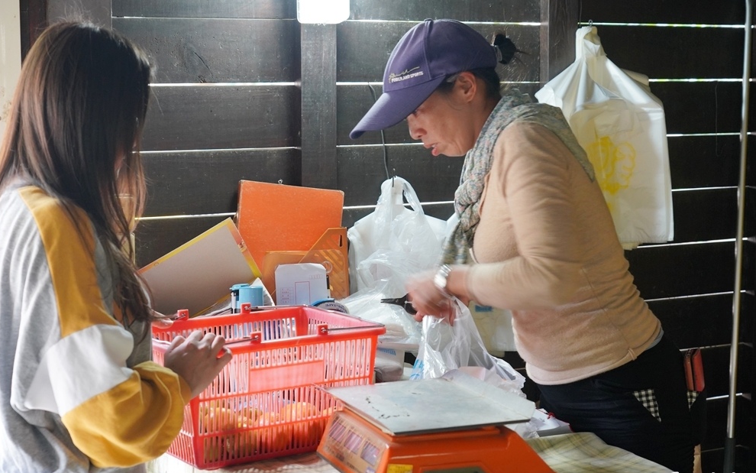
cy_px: 243
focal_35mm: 69
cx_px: 375
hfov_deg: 29.8
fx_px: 1422
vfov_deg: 18.9
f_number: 5.6
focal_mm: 67
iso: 2500
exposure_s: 1/80
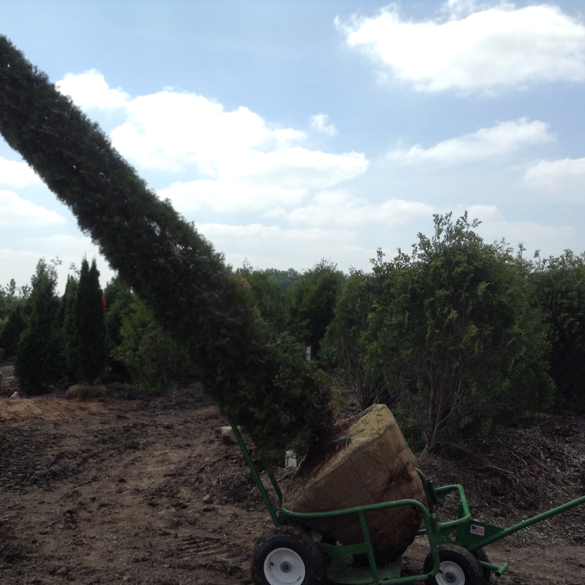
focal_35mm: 40
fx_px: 765
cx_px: 238
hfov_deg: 41.7
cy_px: 299
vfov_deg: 41.9
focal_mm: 3.3
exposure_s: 1/1412
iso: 32
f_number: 2.4
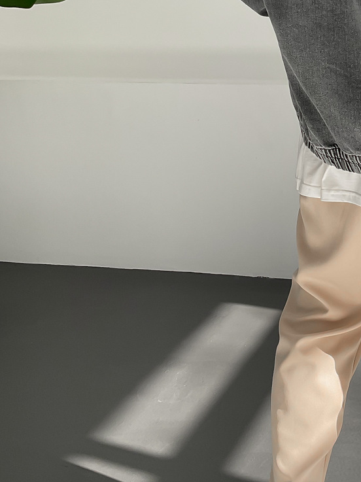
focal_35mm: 63
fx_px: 877
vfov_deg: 30.5
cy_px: 165
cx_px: 335
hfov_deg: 22.6
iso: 16
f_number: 1.8
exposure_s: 1/400
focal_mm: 3
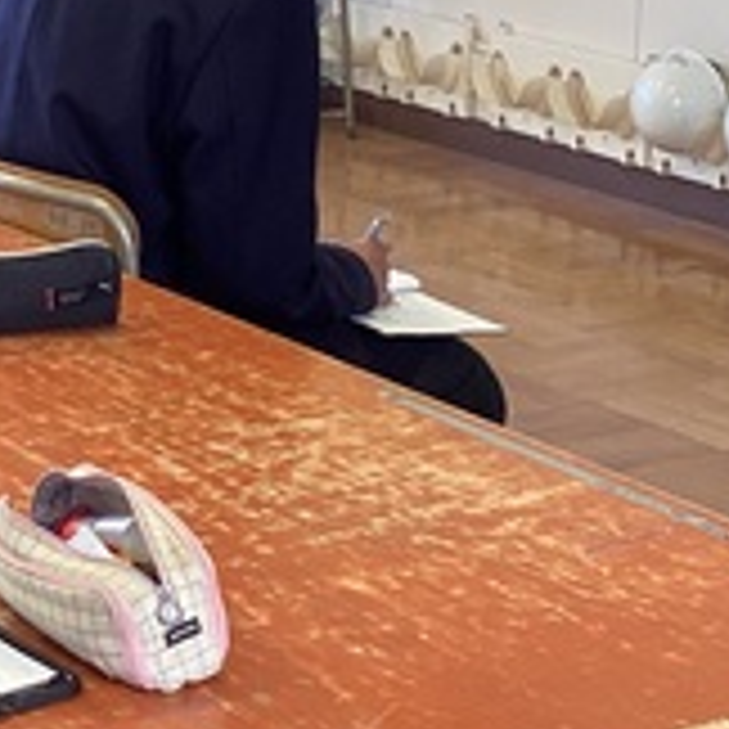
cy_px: 81
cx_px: -50
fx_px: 2573
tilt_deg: -9.1
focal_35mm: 108
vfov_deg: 15.9
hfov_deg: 15.7
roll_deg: +1.4
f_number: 2.4
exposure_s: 1/60
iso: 64
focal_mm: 3.3
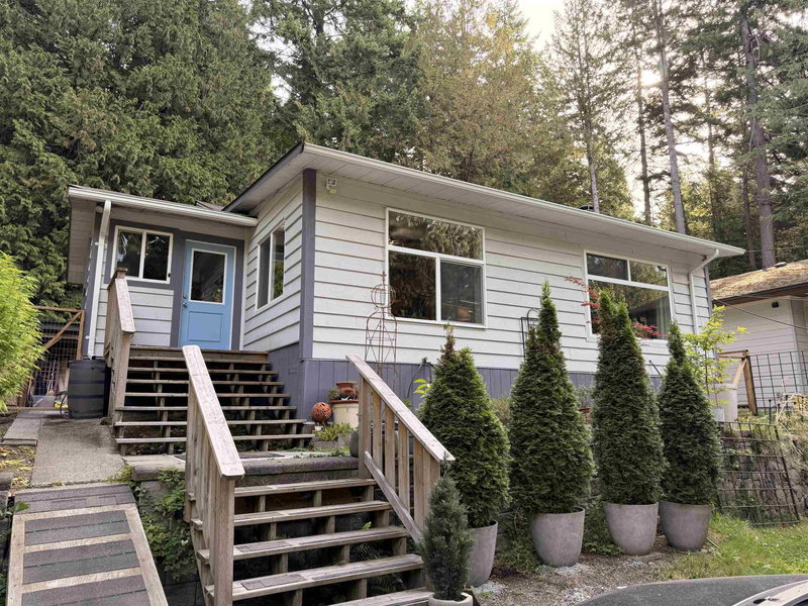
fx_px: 560
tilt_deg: +10.9
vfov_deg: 56.8
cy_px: 303
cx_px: 404
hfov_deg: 71.6
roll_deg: +0.5
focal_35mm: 24
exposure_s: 1/348
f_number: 1.78
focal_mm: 6.76
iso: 100
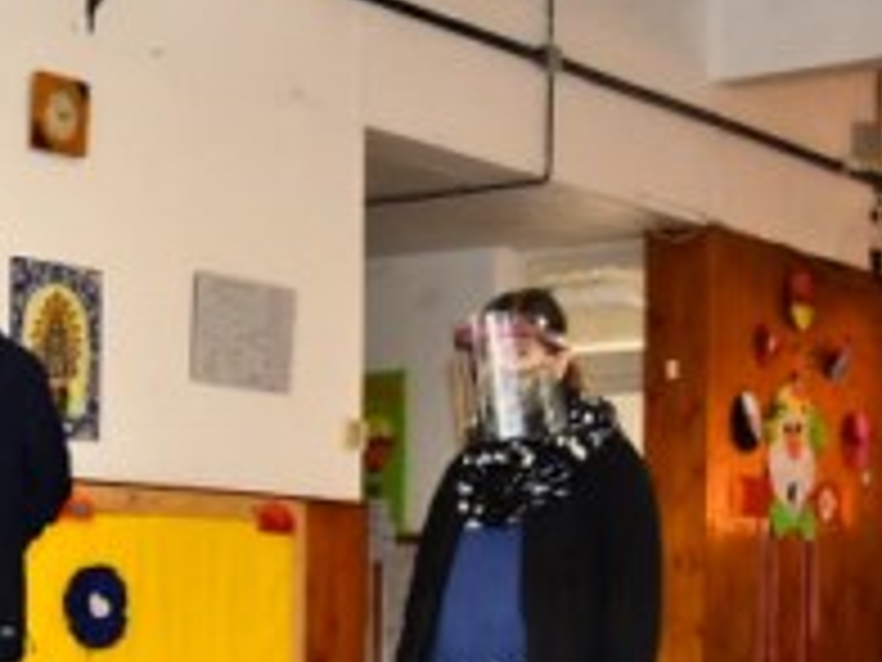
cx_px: 94
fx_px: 2166
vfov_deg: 16.9
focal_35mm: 85
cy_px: 709
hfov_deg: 22.5
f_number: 3.5
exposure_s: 1/125
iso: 800
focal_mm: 18
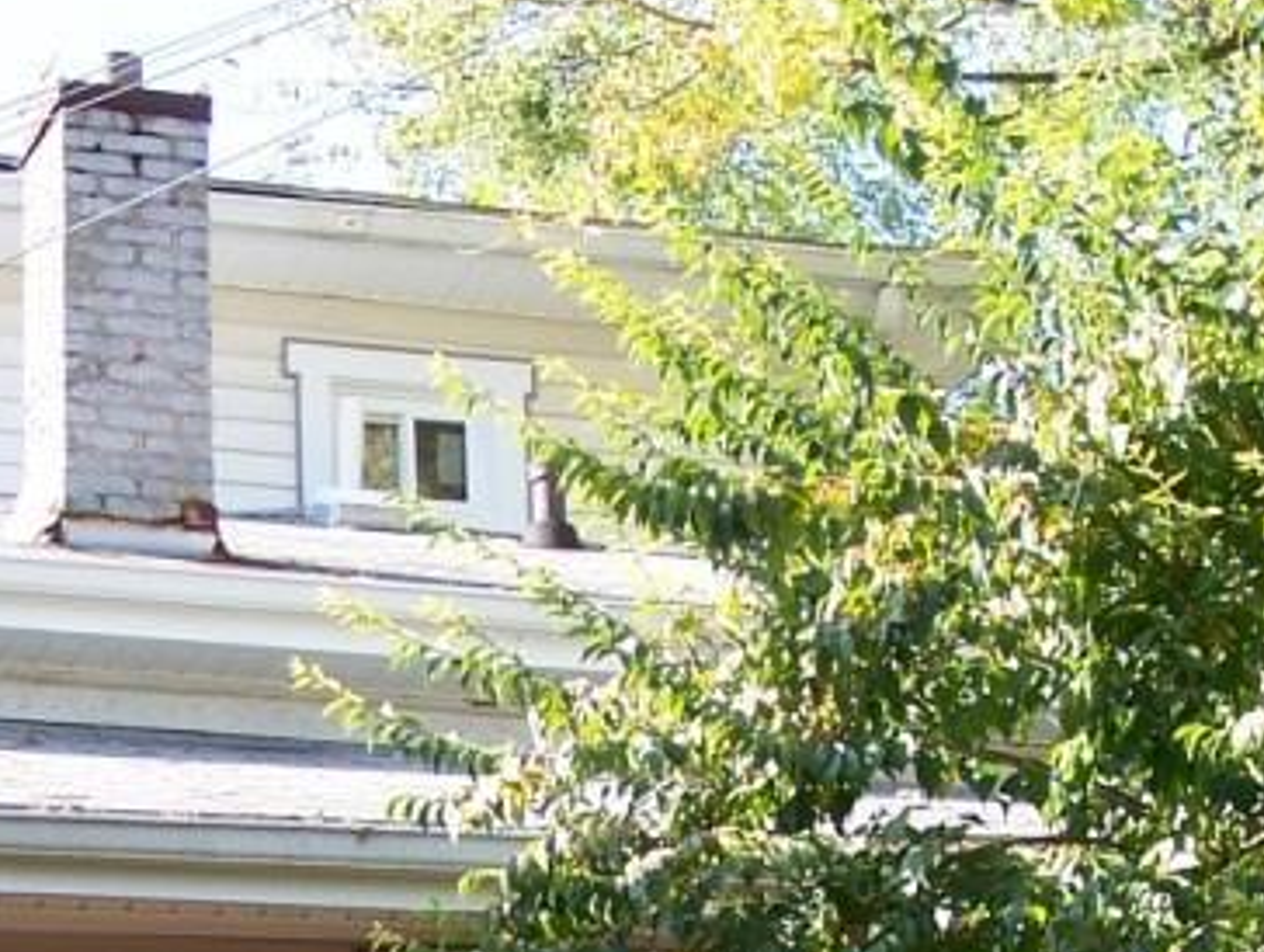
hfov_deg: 13.7
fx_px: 5229
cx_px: 125
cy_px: 1226
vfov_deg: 10.2
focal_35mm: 143
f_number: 3
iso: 80
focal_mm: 8.5
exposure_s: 1/250
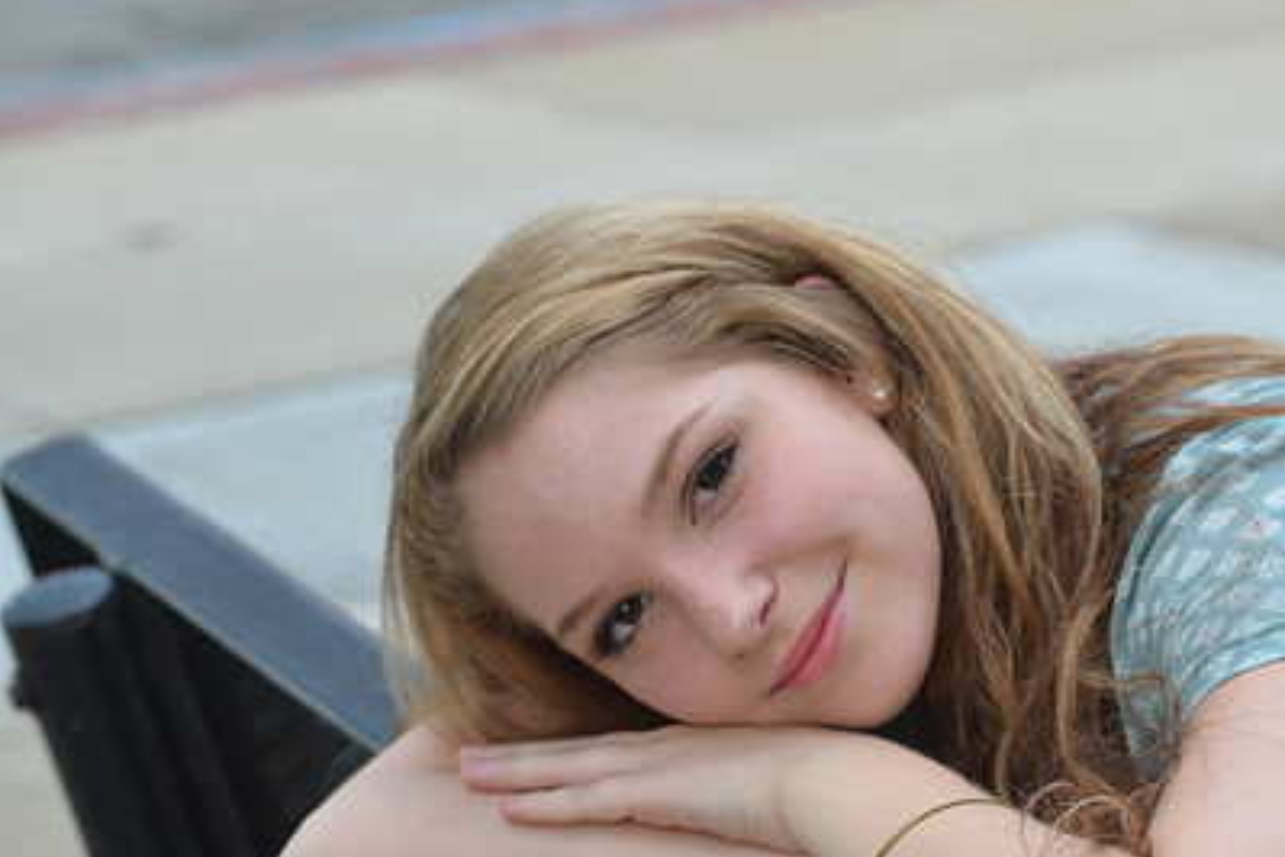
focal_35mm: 135
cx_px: 931
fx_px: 4818
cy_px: 551
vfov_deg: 10.2
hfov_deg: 15.1
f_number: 5
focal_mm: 62
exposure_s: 1/400
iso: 800
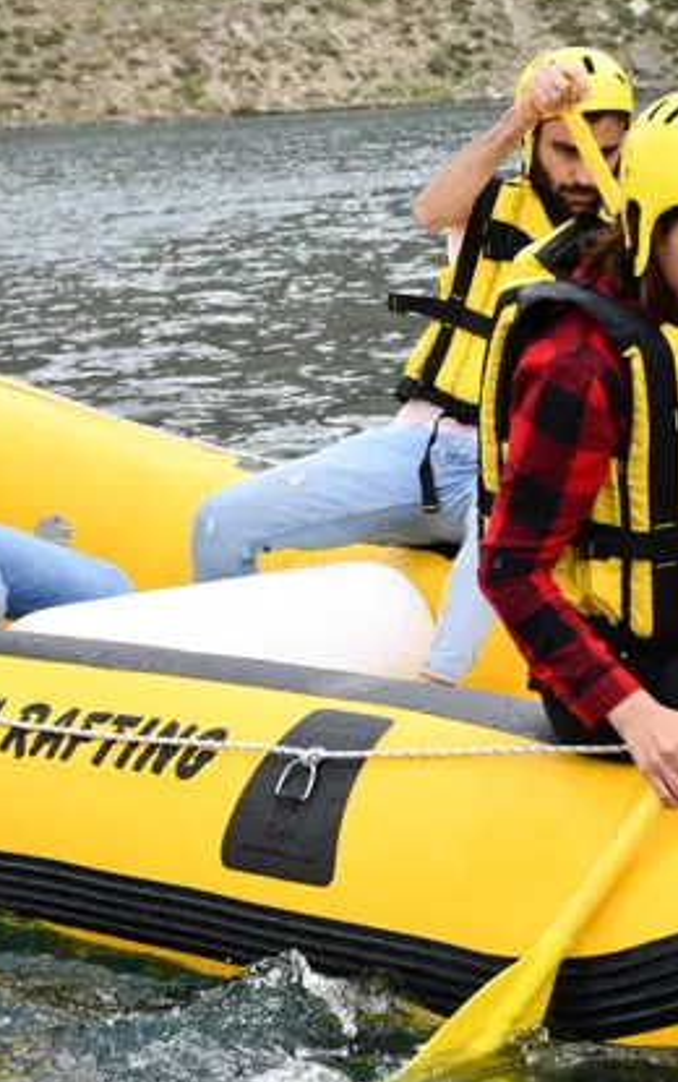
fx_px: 3630
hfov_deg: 10.6
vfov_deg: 16.9
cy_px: 435
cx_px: 660
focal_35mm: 123
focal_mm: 38
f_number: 8
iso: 180
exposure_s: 1/250
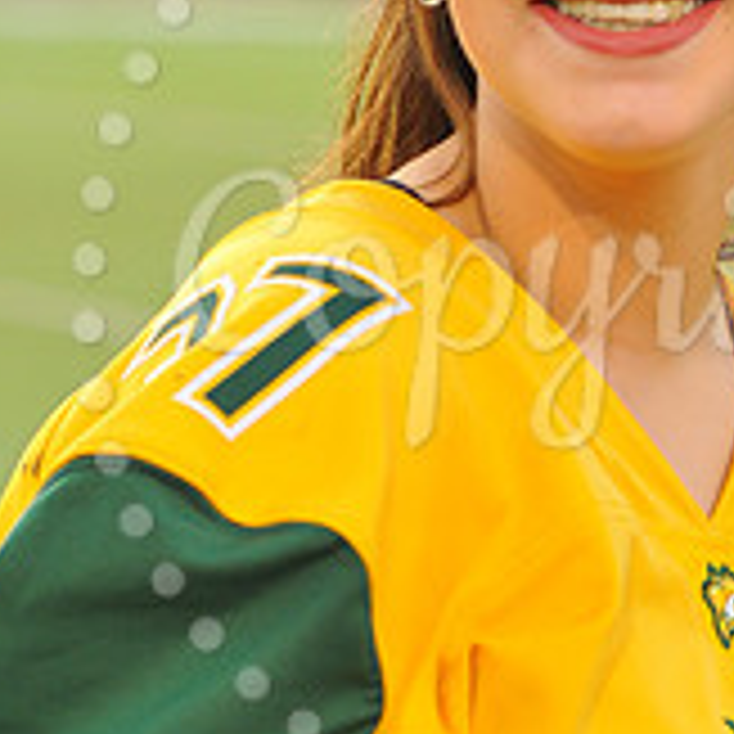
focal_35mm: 339
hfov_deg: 5.2
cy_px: 293
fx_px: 8132
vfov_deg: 5.2
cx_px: 617
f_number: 6.3
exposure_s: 1/100
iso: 1000
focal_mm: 112
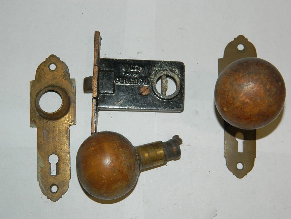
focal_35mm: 57
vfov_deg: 25.7
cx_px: 146
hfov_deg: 33.8
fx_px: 479
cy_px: 110
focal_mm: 10.2
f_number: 3.8
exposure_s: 1/30
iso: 200
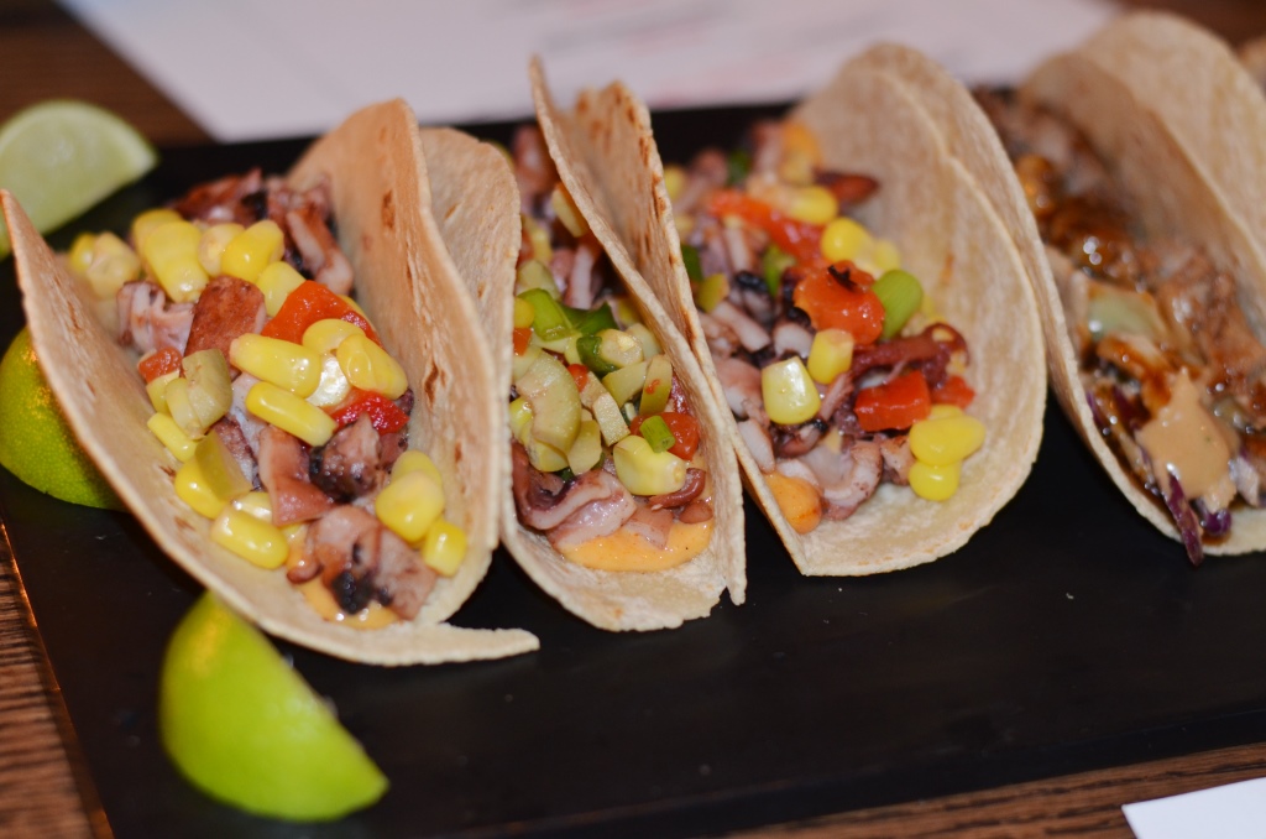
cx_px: 633
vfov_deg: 18.1
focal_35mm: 75
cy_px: 420
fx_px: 2632
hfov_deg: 27.0
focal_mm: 50
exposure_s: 1/60
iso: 800
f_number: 2.8
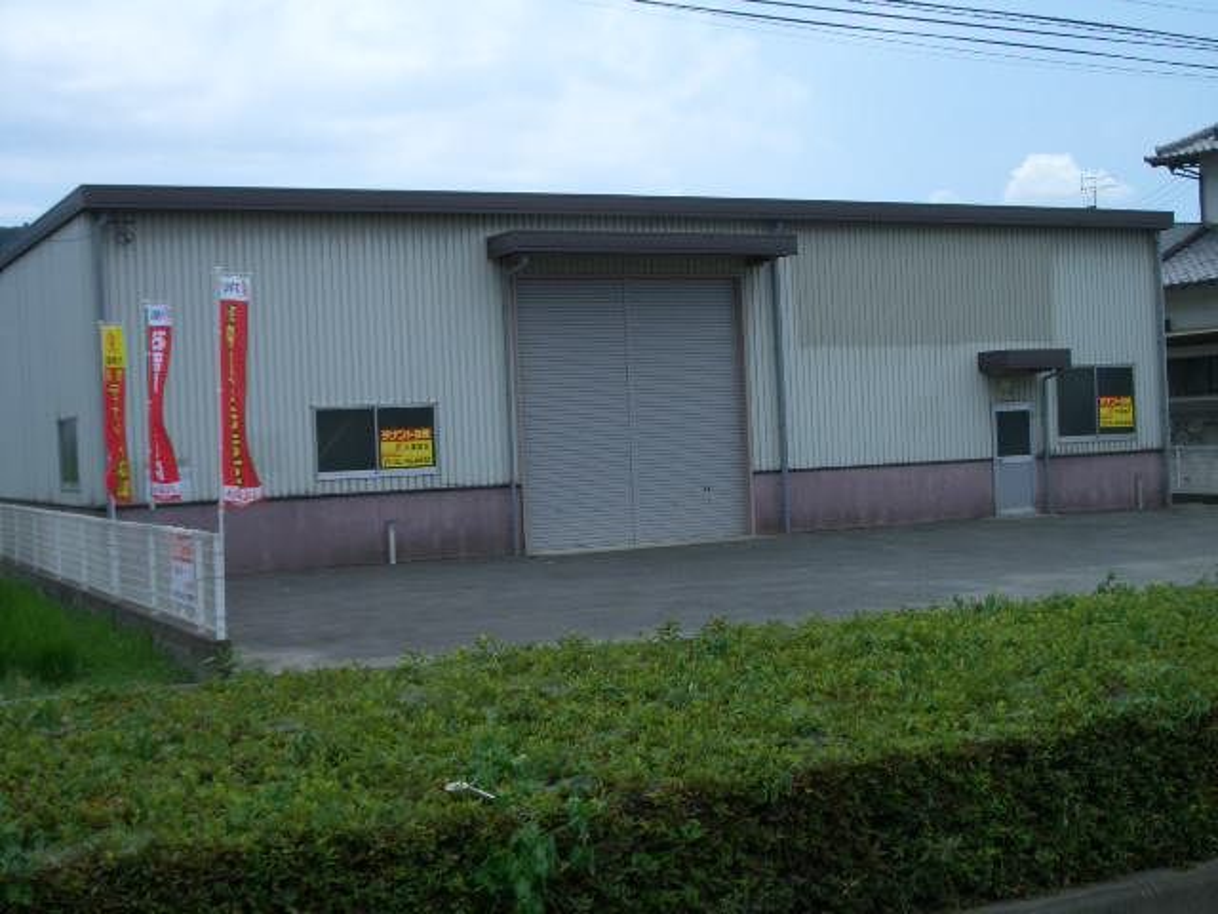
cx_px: 609
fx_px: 1724
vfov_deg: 29.7
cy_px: 457
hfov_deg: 38.9
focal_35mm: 49
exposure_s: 1/500
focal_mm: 8.2
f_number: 5
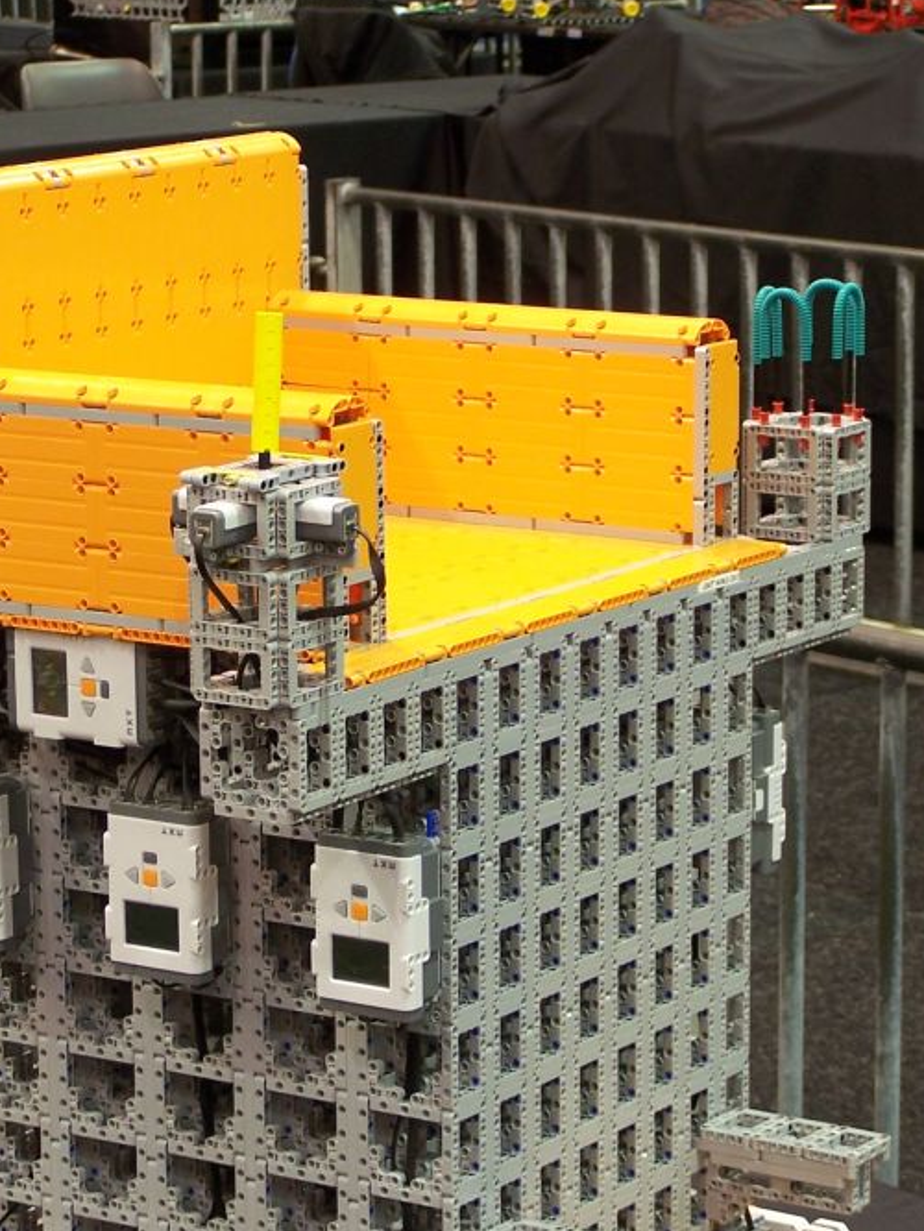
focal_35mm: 126
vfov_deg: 15.6
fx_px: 4482
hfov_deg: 11.8
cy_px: 702
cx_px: 338
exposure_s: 1/2
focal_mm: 13.7
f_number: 3.2
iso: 80
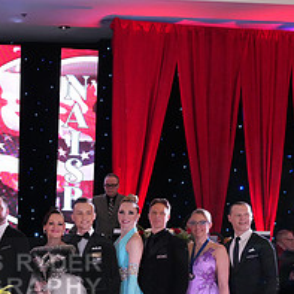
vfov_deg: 21.1
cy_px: 277
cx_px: -43
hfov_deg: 20.5
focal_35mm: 80
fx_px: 769
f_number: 4.5
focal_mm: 32
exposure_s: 1/250
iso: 4000
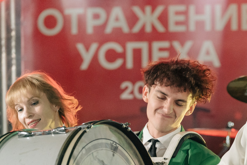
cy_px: 139
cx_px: 224
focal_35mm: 205
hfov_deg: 10.0
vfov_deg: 6.7
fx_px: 1407
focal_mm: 112
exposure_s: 1/250
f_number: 3.5
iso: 5000
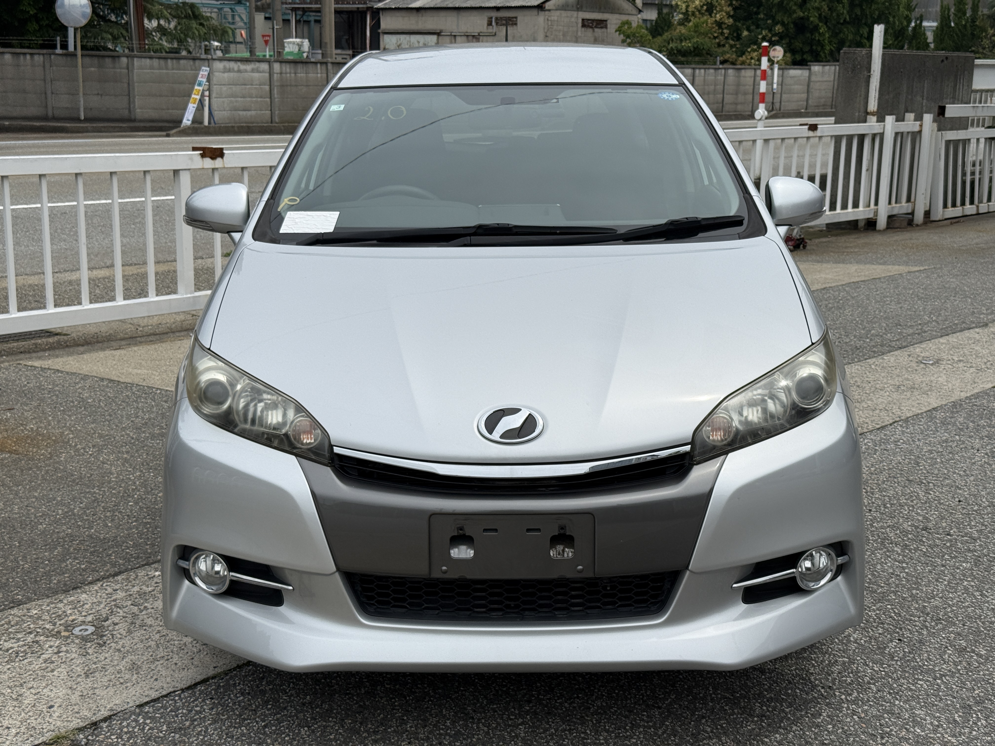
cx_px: 498
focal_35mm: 48
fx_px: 1380
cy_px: 373
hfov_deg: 39.7
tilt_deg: -12.0
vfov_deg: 30.3
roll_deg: -1.5
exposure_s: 1/7874
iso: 64
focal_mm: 6.76
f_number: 1.78
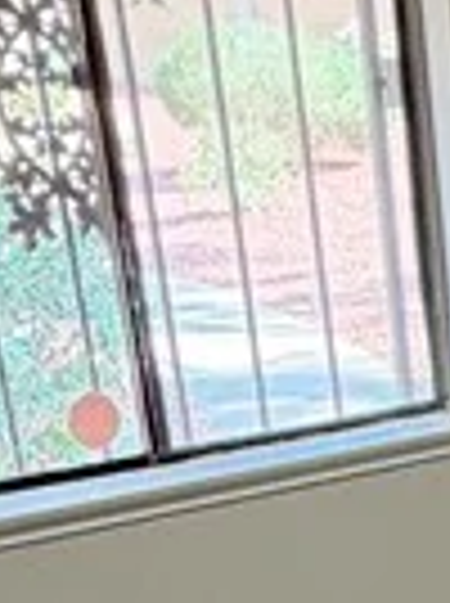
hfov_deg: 12.5
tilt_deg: -27.1
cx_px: 819
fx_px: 1861
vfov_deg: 16.6
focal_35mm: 107
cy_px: 932
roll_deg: +0.0
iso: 160
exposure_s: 1/60
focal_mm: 2.22
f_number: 2.2
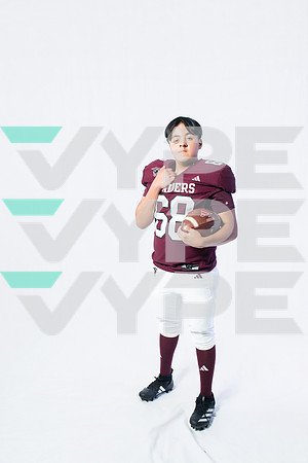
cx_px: 154
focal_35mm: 32
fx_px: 411
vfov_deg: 58.7
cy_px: 232
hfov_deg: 41.1
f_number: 8
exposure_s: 1/250
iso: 640
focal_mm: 32
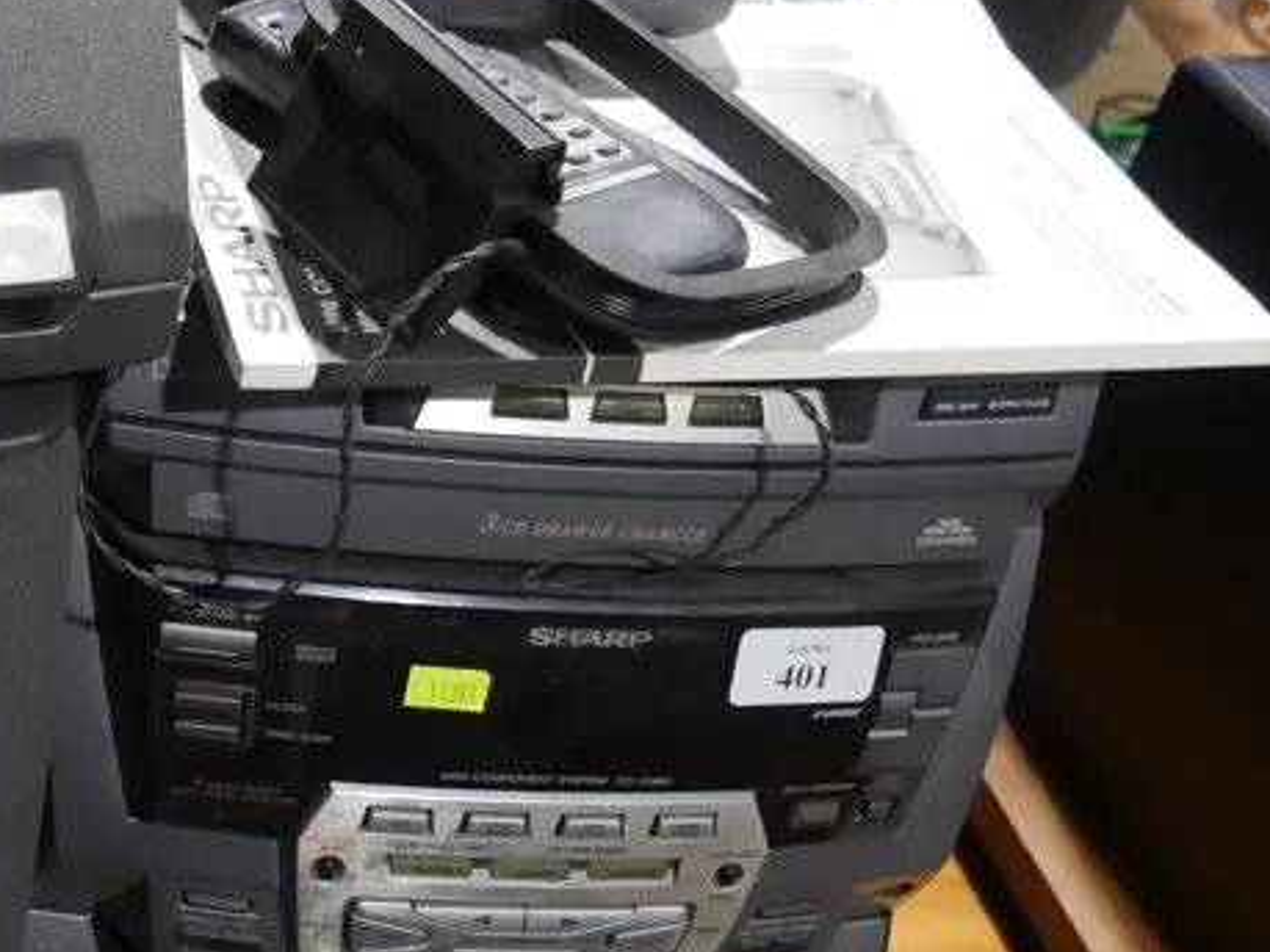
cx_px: -77
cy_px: 360
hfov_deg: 26.9
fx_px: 2457
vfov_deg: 21.9
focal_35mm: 67
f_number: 3.6
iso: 640
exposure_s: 1/60
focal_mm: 15
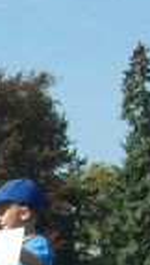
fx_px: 1498
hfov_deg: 5.7
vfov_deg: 9.8
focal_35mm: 213
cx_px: -81
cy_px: 380
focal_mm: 5.8
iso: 50
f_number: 2.8
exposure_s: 1/1000
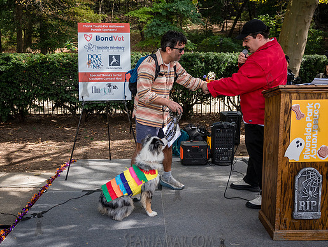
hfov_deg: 53.8
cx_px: 152
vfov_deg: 41.9
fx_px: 323
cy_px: 119
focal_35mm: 34
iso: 1000
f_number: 4
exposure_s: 1/1600
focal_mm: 27
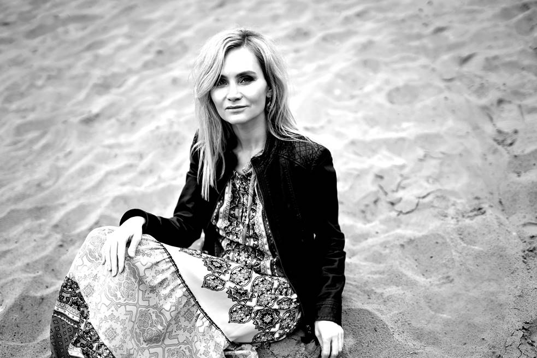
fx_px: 746
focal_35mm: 50
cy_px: 179
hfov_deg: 39.6
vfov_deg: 27.0
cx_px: 268
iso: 250
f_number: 1.4
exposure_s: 1/2000
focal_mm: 50
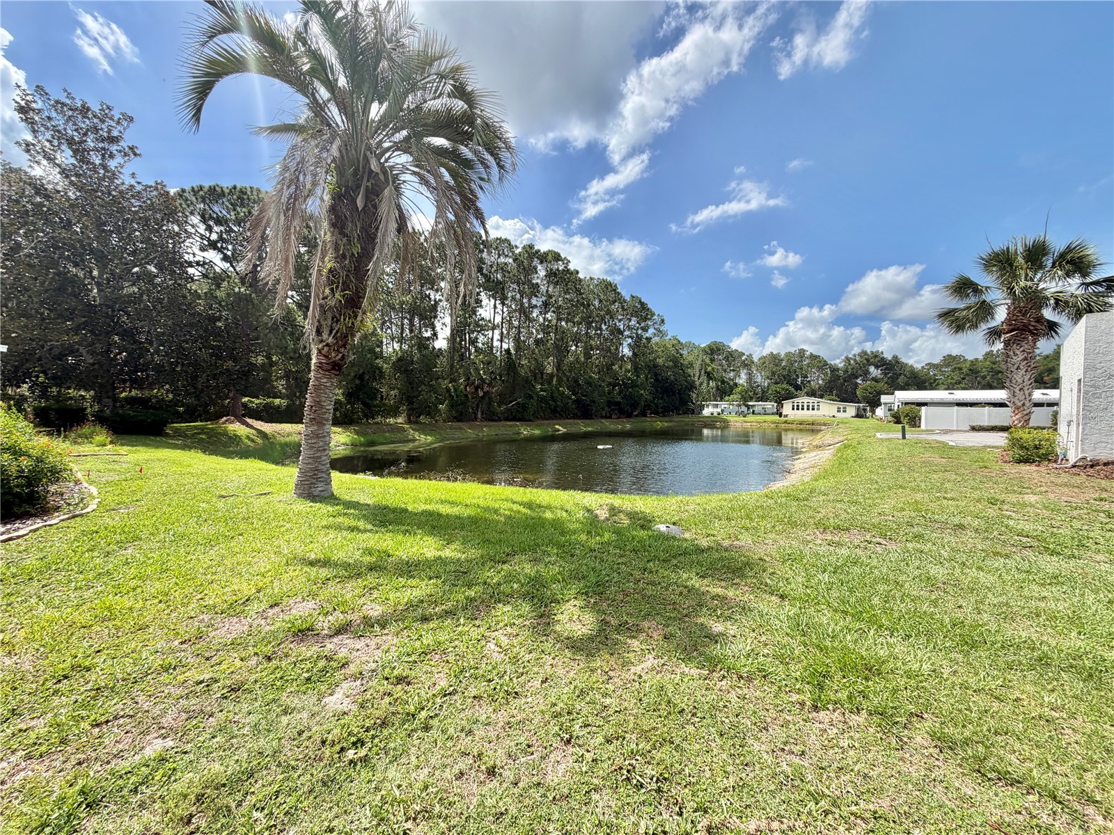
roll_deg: -1.6
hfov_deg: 102.1
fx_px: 451
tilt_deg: -3.2
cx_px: 557
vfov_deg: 85.7
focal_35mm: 14
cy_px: 418
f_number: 2.2
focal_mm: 2.22
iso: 20
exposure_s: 1/770
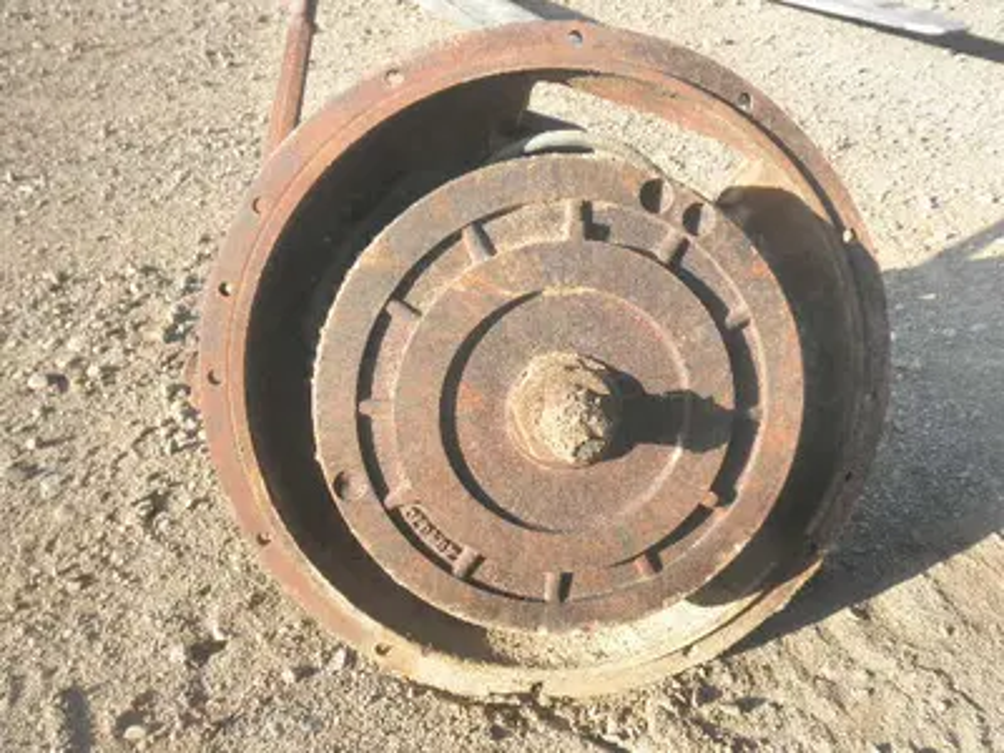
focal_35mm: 28
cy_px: 376
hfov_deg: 63.4
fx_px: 812
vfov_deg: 49.7
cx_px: 502
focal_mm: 5
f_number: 3
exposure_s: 1/200
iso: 64
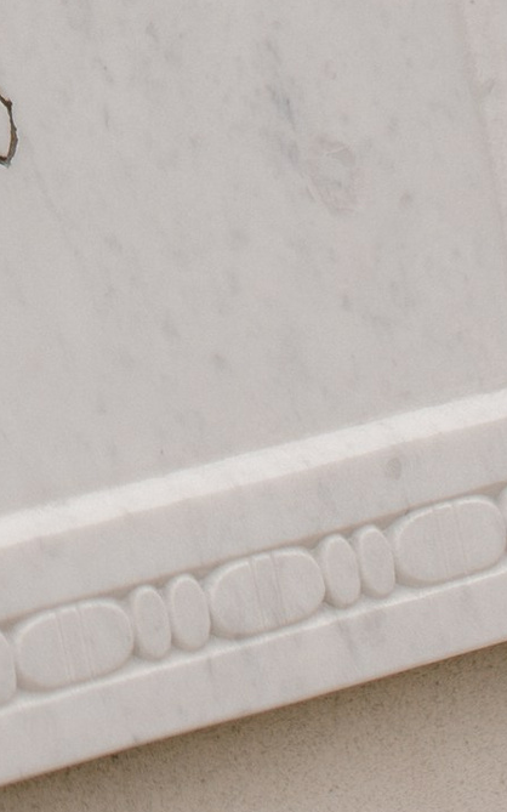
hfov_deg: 6.3
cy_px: -796
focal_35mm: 205
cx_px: -245
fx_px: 4533
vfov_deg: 9.6
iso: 100
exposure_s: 1/1600
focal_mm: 35
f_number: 2.2
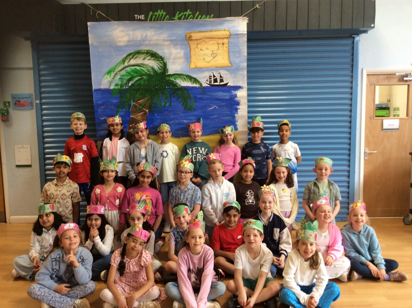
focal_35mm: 32
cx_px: 206
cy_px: 154
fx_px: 380
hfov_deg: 56.9
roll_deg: +1.6
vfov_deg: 44.1
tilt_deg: -7.1
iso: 50
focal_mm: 3.3
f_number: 2.4
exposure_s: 1/25
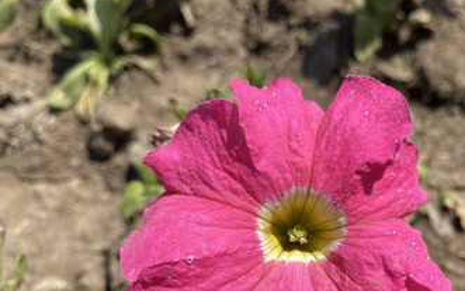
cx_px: 315
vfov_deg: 31.0
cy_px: 240
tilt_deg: -56.7
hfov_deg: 48.3
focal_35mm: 40
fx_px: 507
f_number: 1.8
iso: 32
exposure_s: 1/2105
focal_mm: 4.25
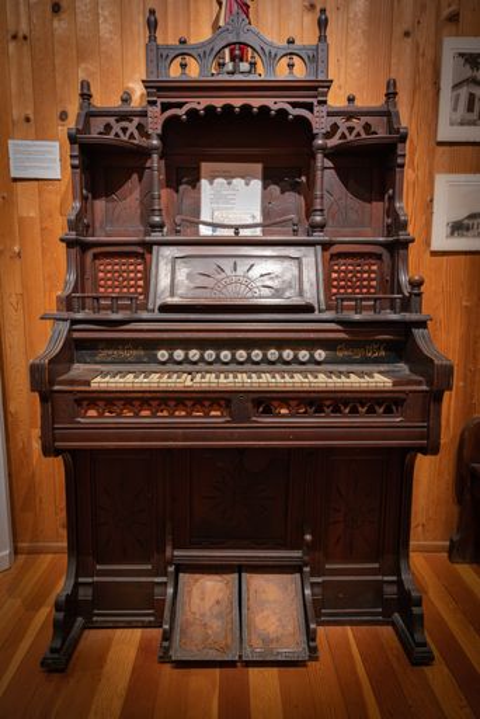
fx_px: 479
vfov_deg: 73.7
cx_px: 240
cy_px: 360
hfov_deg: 53.2
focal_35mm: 24
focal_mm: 24
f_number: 2.8
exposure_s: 1/30
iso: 1000
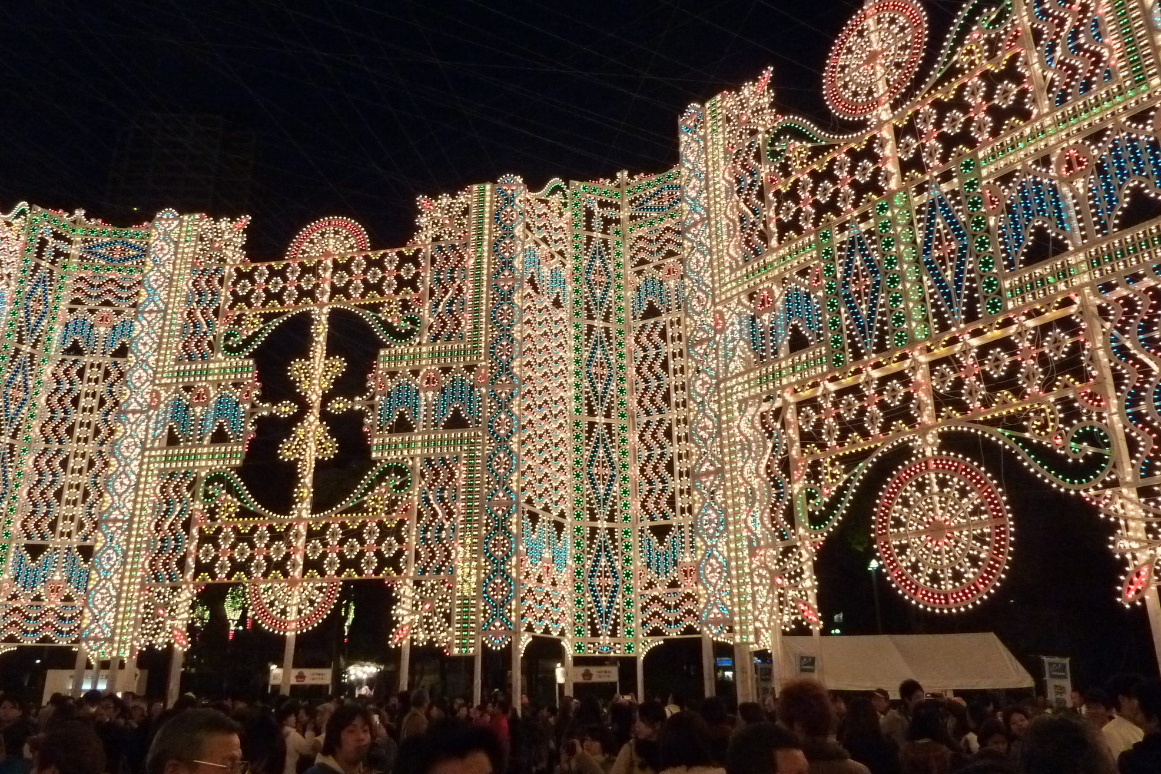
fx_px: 871
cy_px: 328
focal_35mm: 27
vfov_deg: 47.8
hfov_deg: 67.4
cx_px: 566
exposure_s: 1/125
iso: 640
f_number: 3.3
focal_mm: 4.1
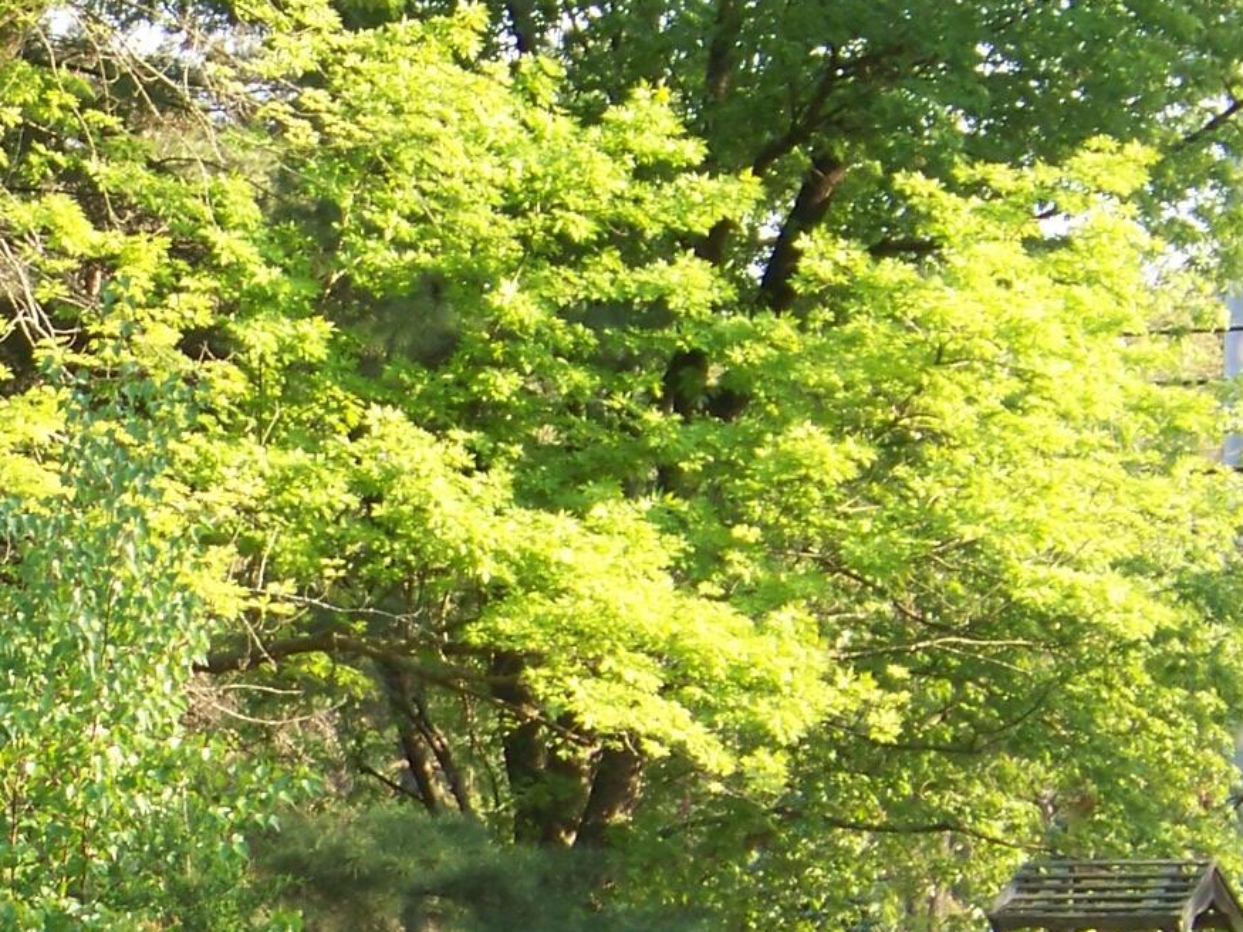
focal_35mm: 231
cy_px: 1057
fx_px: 8294
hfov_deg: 8.5
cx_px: -239
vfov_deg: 6.4
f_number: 3.2
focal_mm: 13.2
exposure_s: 1/100
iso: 64
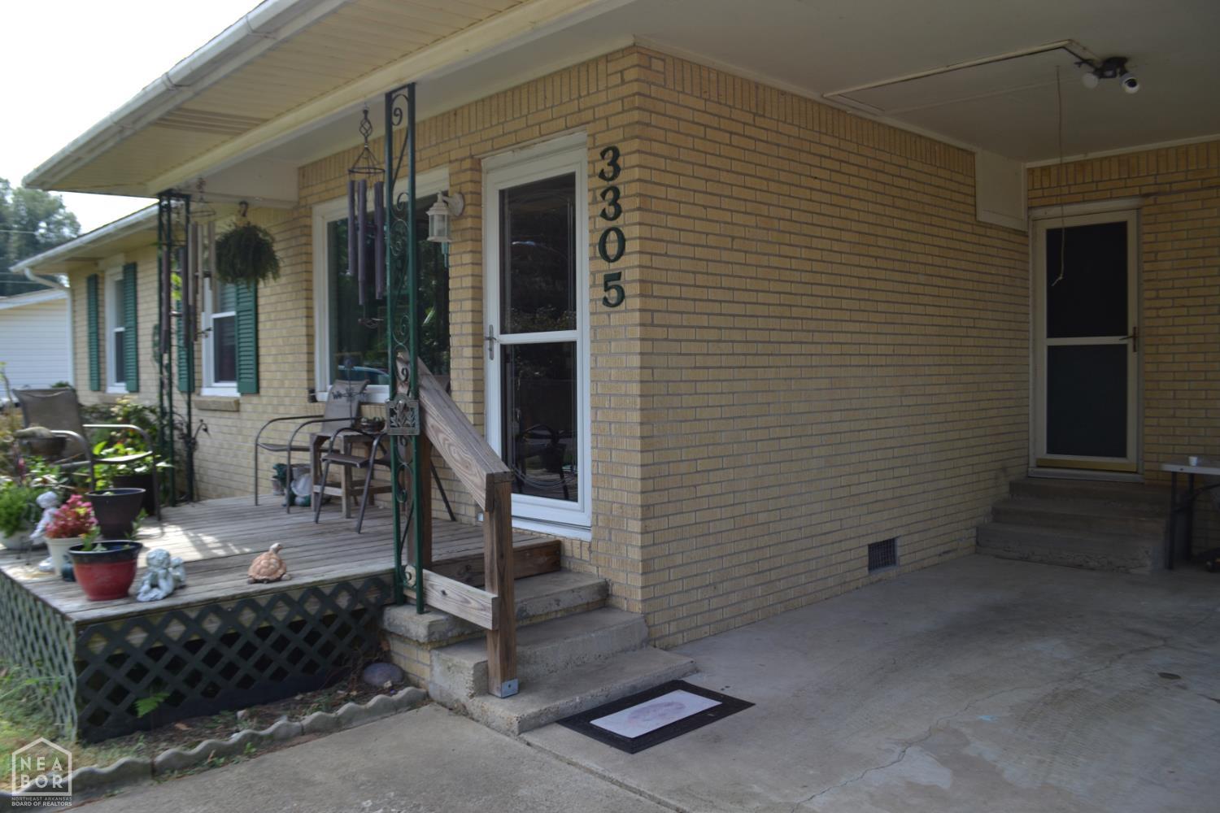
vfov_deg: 47.9
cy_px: 406
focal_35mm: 27
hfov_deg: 67.4
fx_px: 915
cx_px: 610
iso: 125
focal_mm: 18
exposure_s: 1/125
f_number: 5.6
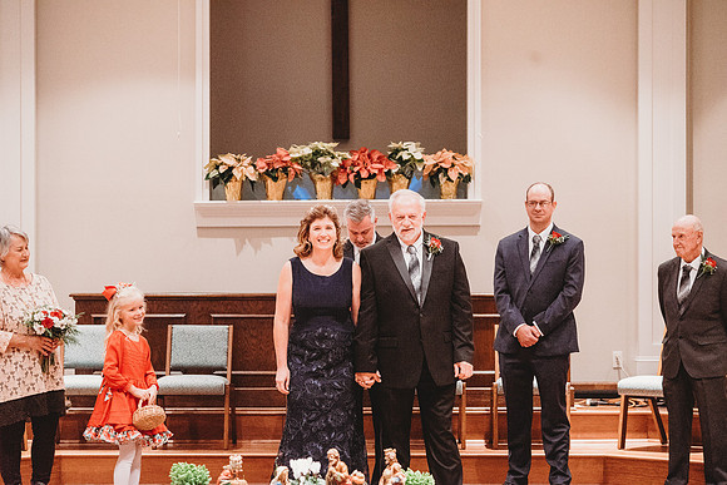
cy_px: 242
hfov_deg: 17.1
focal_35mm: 120
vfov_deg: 11.4
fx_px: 2424
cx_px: 364
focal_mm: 120
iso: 8000
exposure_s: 1/200
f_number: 4
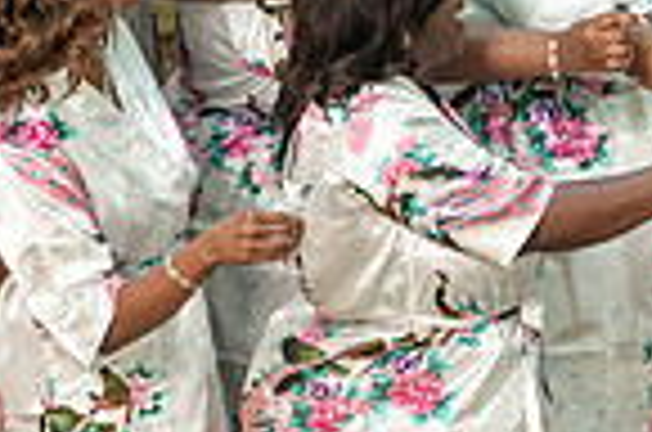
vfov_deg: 4.5
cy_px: 236
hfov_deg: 6.8
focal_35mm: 301
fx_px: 5439
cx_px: 796
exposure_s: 1/200
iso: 400
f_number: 4
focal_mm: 75
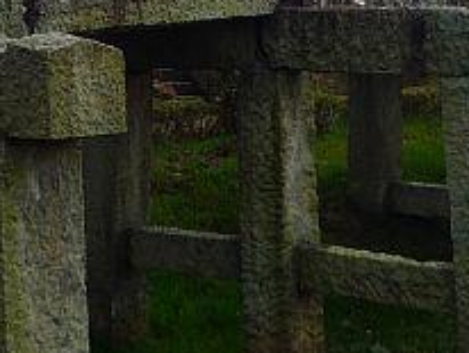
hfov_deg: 21.0
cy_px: -87
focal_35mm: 93
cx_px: 146
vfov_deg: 15.3
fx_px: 1261
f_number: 4
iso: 100
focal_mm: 5.2
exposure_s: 1/100
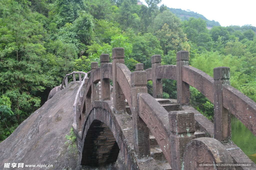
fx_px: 234
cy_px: 85
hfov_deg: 57.3
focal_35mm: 33
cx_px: 128
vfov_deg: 39.8
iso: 640
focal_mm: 22
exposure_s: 1/60
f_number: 8
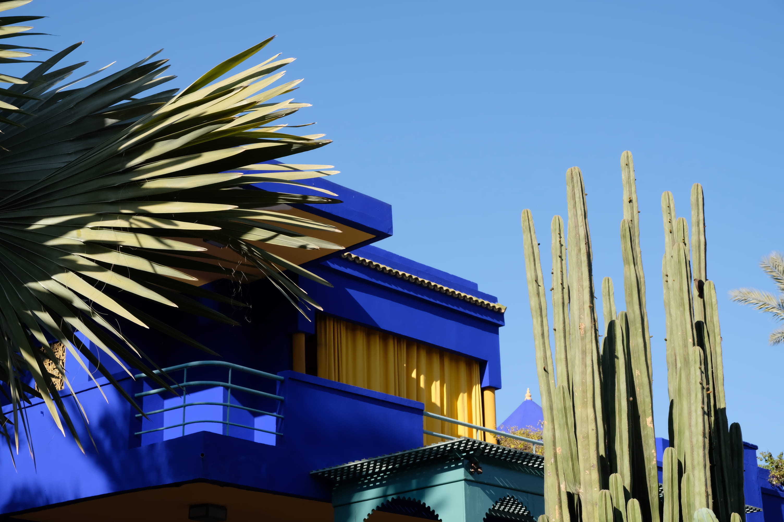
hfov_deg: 30.1
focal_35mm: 67
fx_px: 1458
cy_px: 261
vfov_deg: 20.3
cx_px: 392
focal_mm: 44.4
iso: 400
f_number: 9
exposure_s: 1/420
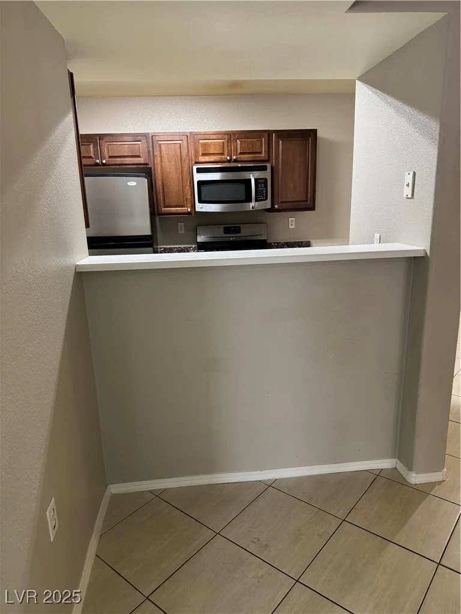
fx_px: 426
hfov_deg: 56.8
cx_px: 230
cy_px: 307
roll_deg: +0.3
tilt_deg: -12.8
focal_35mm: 24
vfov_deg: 71.6
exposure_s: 1/60
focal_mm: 6.76
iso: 320
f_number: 1.78
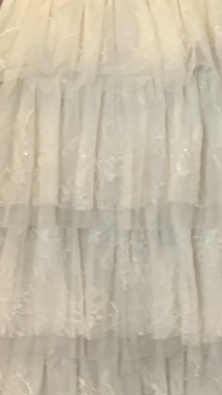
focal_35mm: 99
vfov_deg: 19.9
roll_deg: -1.5
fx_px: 1037
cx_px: 104
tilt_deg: -5.6
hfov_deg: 12.2
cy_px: -112
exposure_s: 1/50
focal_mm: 4.25
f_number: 1.8
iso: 125
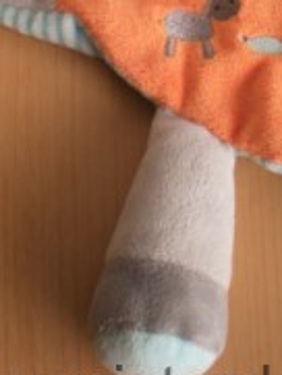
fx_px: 1183
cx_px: 203
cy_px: -108
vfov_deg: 17.0
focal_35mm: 109
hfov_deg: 13.6
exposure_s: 1/59.8
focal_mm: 6.3
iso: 64
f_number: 3.1
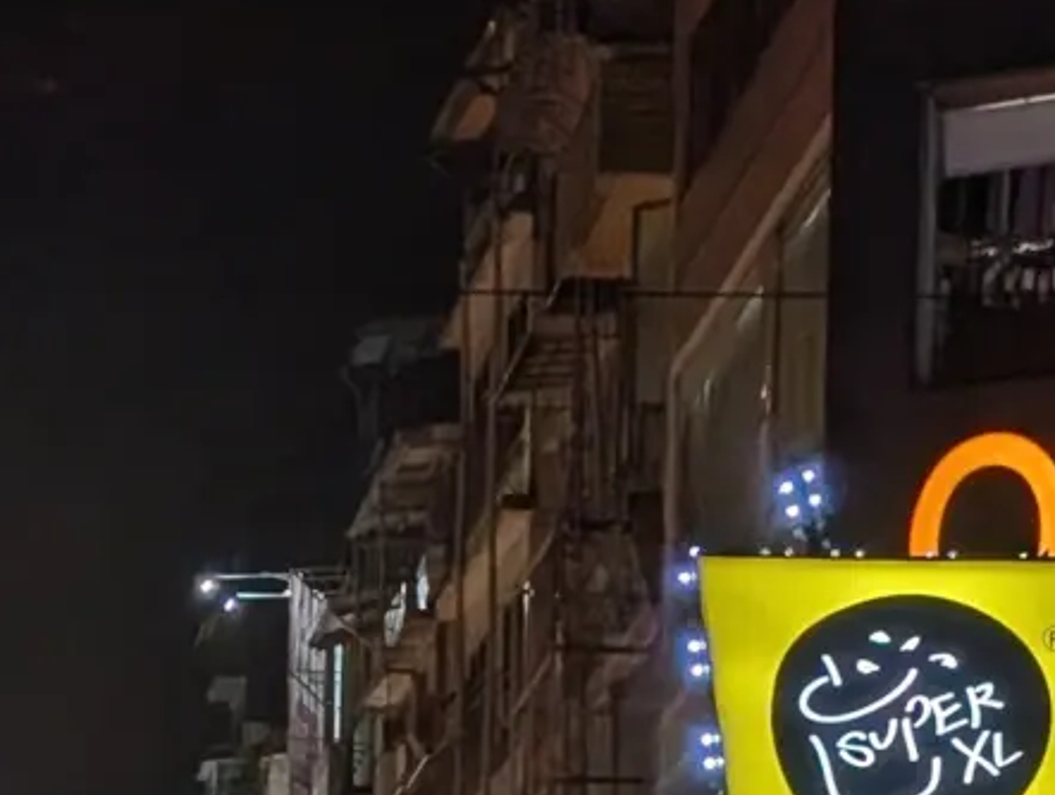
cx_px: -48
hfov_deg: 9.2
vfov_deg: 6.9
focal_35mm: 213
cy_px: 1046
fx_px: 6502
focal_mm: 6.9
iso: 84
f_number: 1.68
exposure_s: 1/100
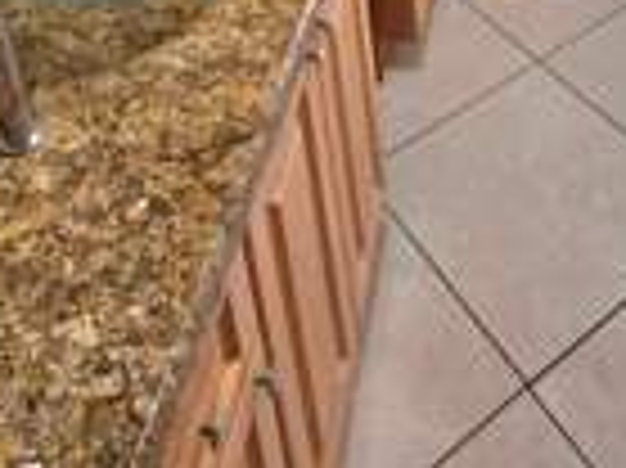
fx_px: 813
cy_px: -333
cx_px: 360
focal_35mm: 45
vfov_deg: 22.3
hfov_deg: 42.0
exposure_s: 1/120
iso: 160
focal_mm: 2.2
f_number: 2.2
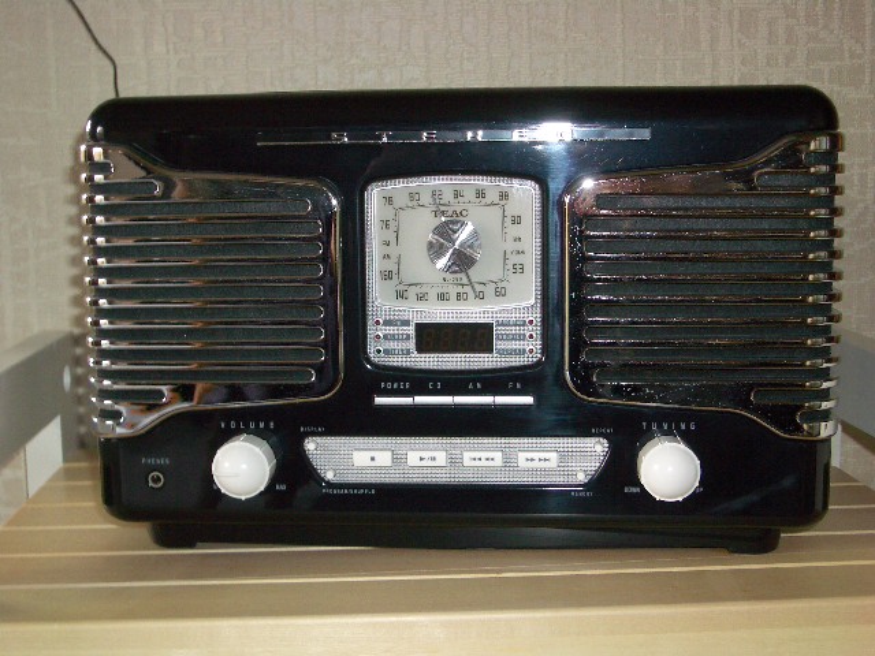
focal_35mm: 49
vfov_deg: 29.7
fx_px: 1239
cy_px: 328
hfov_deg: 38.9
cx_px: 438
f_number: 3.1
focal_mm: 8.2
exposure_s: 1/60
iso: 100
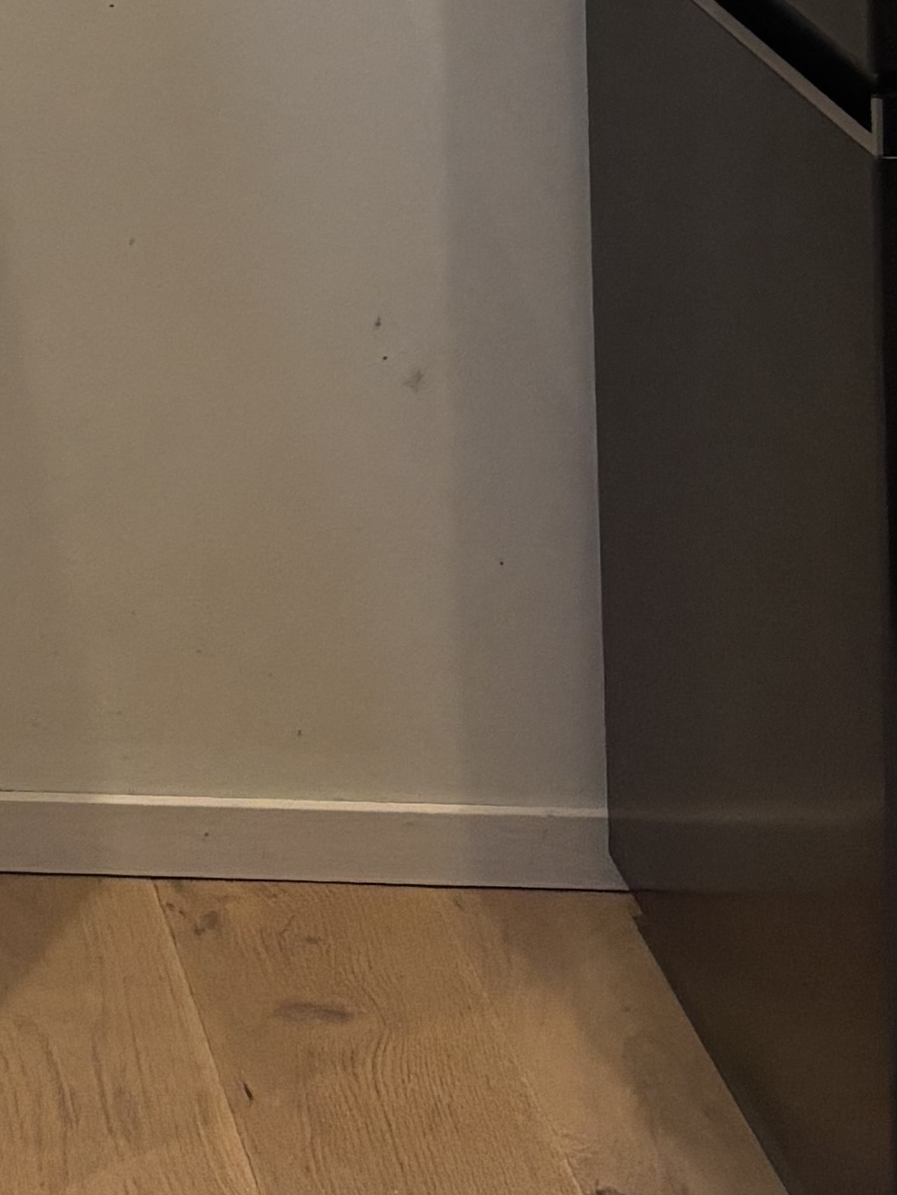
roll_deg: +0.9
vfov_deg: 15.2
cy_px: -945
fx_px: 3868
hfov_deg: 11.8
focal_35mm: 112
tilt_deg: -3.3
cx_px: -930
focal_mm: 5.96
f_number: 1.6
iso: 160
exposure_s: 1/50
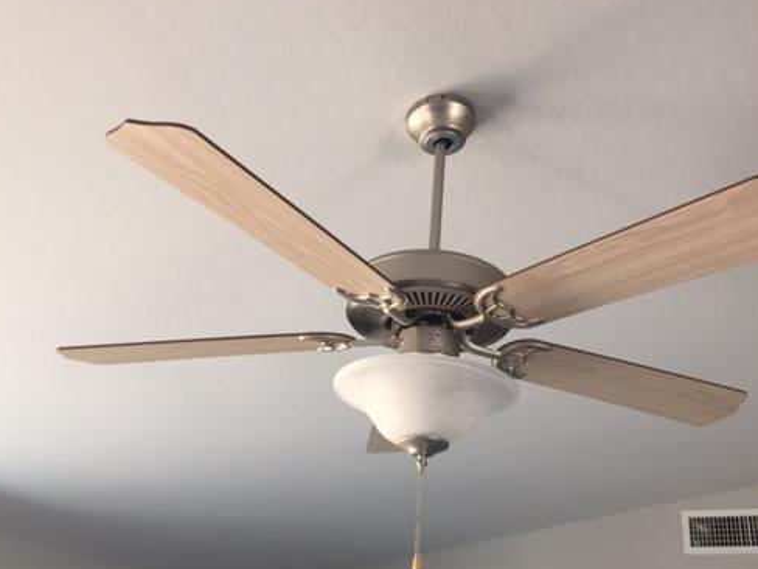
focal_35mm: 38
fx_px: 832
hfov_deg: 48.7
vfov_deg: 37.7
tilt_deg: +27.6
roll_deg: -2.6
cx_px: 454
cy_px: 280
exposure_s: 1/40
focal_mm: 4.15
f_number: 2.2
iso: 32
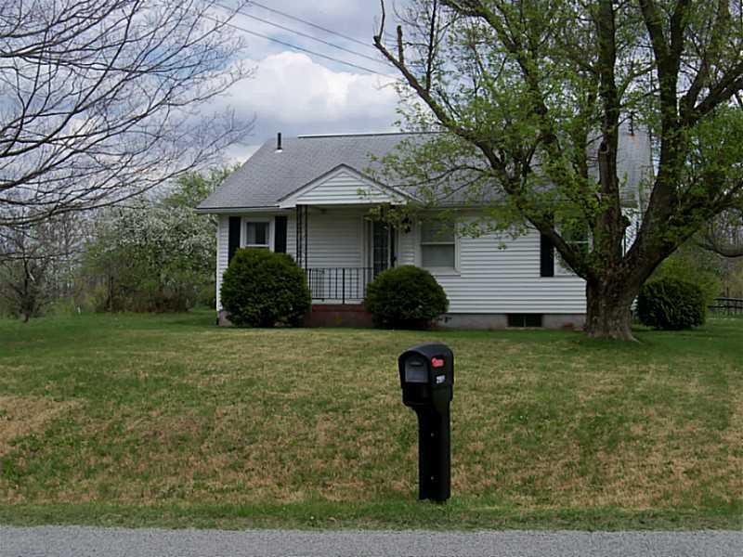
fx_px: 1073
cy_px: 278
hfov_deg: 38.2
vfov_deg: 29.1
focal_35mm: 50
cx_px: 372
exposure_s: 1/800
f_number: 3.8
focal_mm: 8.8
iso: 80
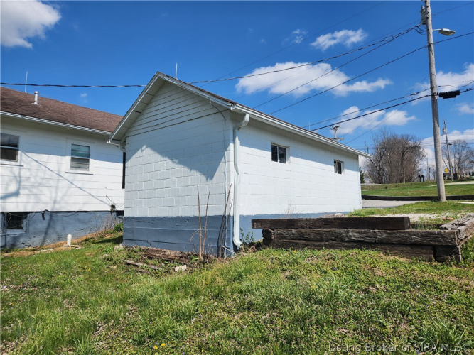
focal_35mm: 23
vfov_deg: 58.9
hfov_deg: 73.9
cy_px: 178
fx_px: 315
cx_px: 237
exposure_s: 1/3273
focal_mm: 5.4
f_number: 1.8
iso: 20
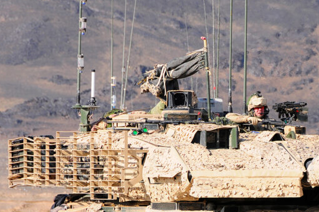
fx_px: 5310
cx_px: 260
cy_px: 173
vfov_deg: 2.3
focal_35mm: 600
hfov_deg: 3.4
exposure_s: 1/400
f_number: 10
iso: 250
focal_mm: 200
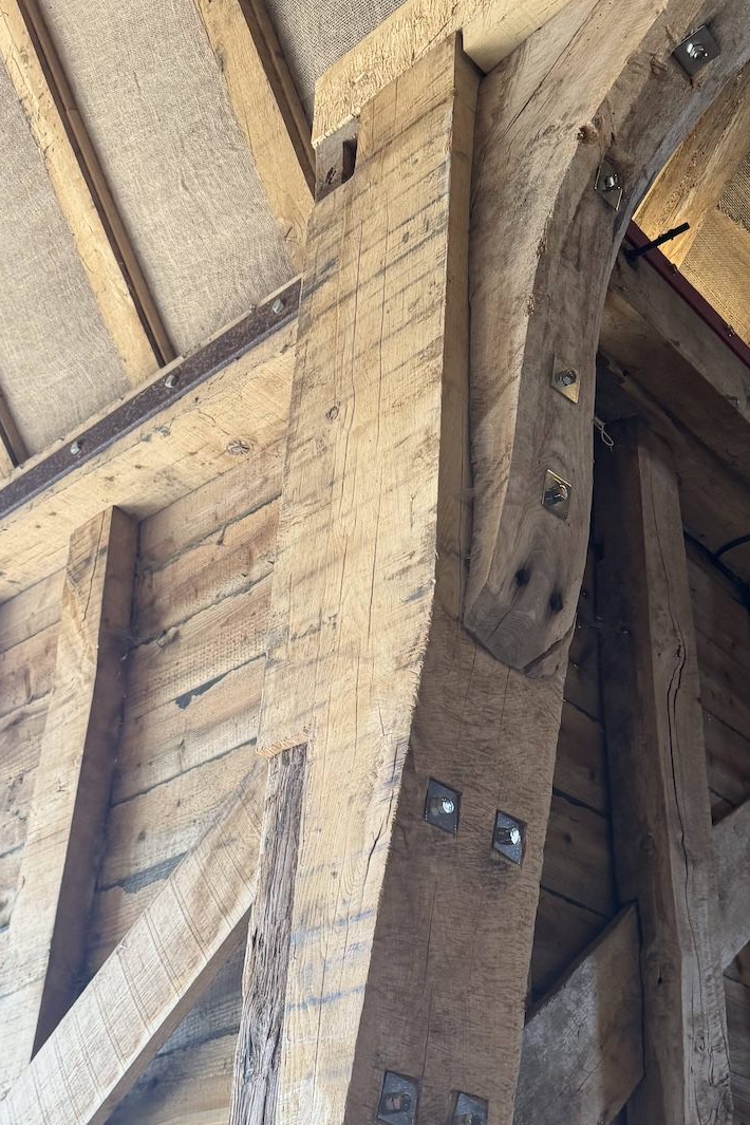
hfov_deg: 29.8
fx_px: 1406
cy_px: 739
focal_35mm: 45
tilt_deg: +27.2
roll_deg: -1.9
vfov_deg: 43.1
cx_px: 452
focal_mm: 6.76
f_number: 1.78
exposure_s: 1/121
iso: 200
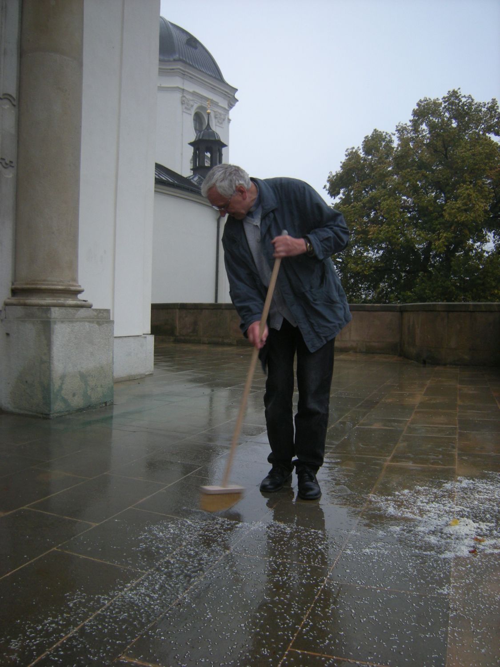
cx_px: 250
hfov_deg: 49.7
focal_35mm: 28
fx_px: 539
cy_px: 334
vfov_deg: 63.4
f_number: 2.8
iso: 104
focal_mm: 4.7
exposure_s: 1/56.3
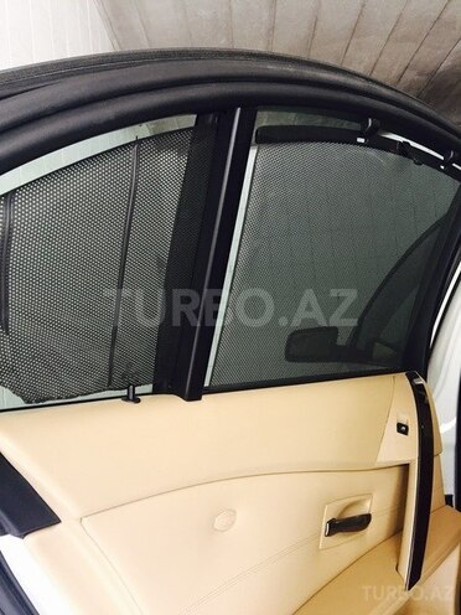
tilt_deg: +2.0
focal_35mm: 29
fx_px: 515
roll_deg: +5.1
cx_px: 230
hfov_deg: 48.2
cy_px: 308
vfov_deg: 61.7
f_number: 2.2
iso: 160
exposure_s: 1/33
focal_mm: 4.15
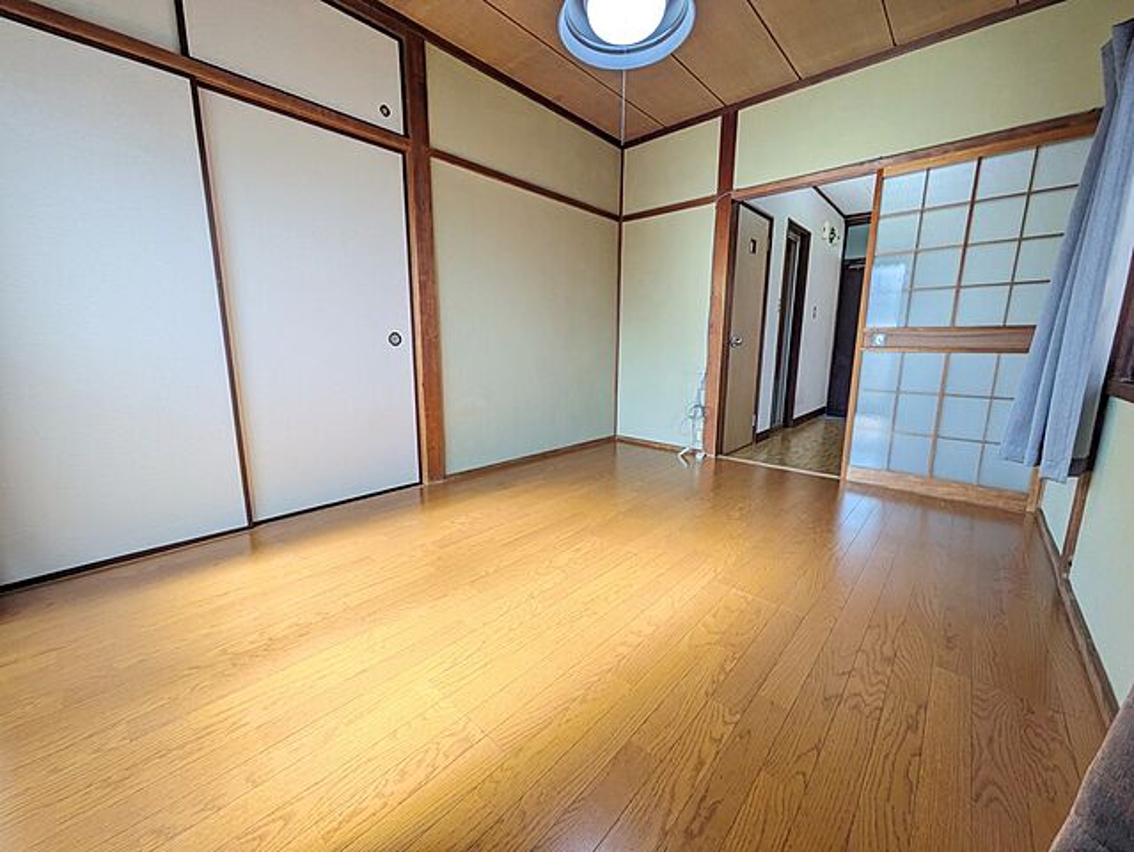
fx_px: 459
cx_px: 567
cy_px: 426
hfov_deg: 102.0
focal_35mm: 14
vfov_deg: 85.7
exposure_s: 1/228
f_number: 2.2
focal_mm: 1.83
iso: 49
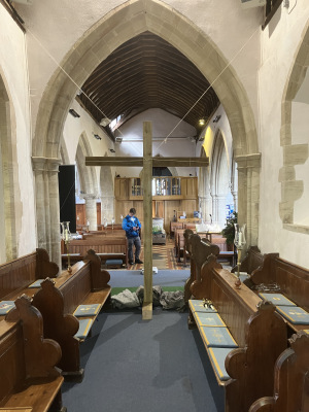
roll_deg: +0.7
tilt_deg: +0.2
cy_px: 206
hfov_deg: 49.7
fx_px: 333
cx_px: 154
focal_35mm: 28
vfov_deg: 63.4
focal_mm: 3.99
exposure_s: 1/33
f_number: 1.8
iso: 250
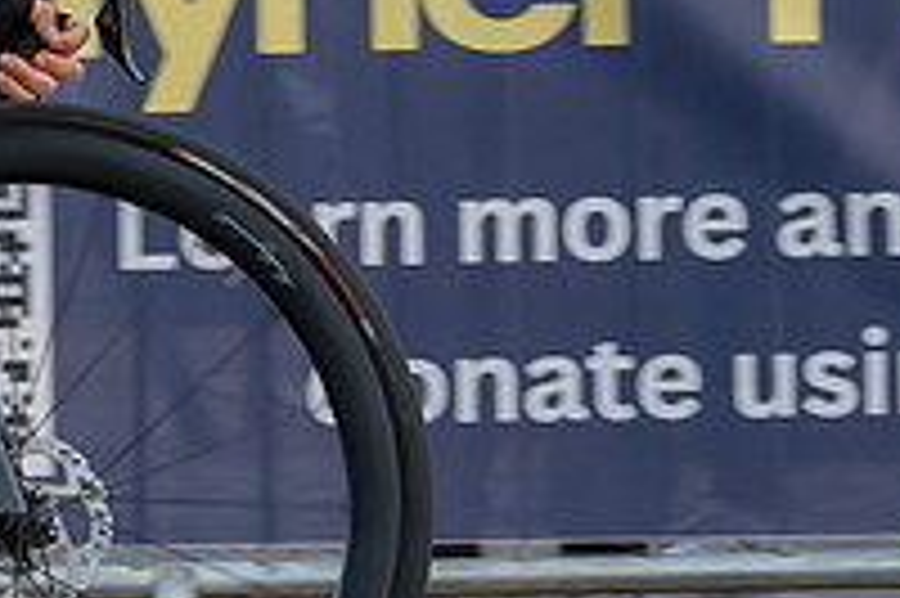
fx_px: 10791
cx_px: -695
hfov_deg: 4.7
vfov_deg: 3.2
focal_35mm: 432
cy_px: -367
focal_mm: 101
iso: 1000
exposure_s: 1/1000
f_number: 5
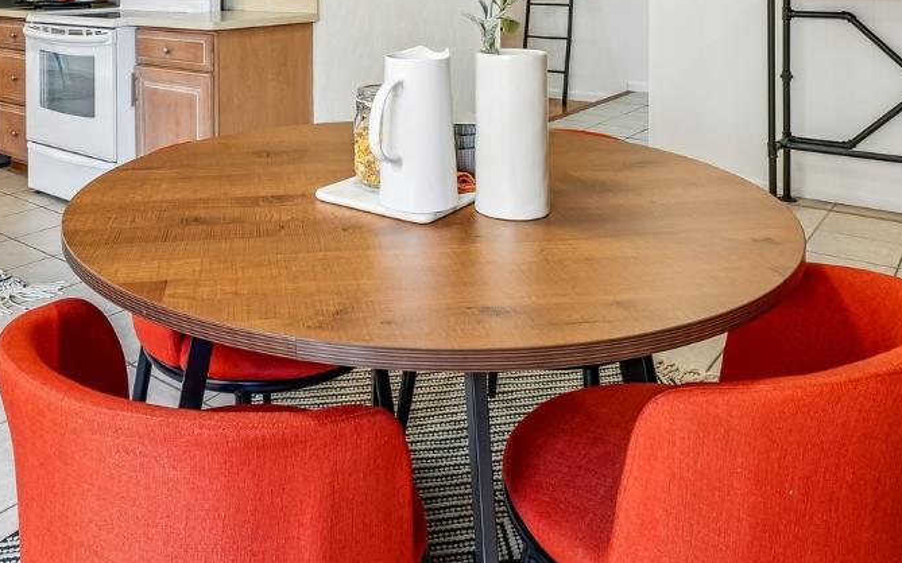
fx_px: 787
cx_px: 326
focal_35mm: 32
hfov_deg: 58.7
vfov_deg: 34.7
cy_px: -34
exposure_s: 1/30
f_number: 8
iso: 640
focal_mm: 14
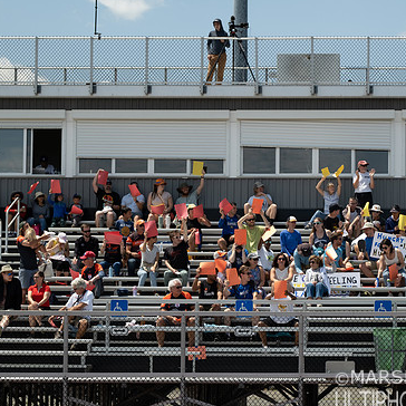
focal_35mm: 120
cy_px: 241
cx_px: 308
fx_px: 1592
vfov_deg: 14.5
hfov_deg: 14.5
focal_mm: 52
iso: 100
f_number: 2.8
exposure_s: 1/1600
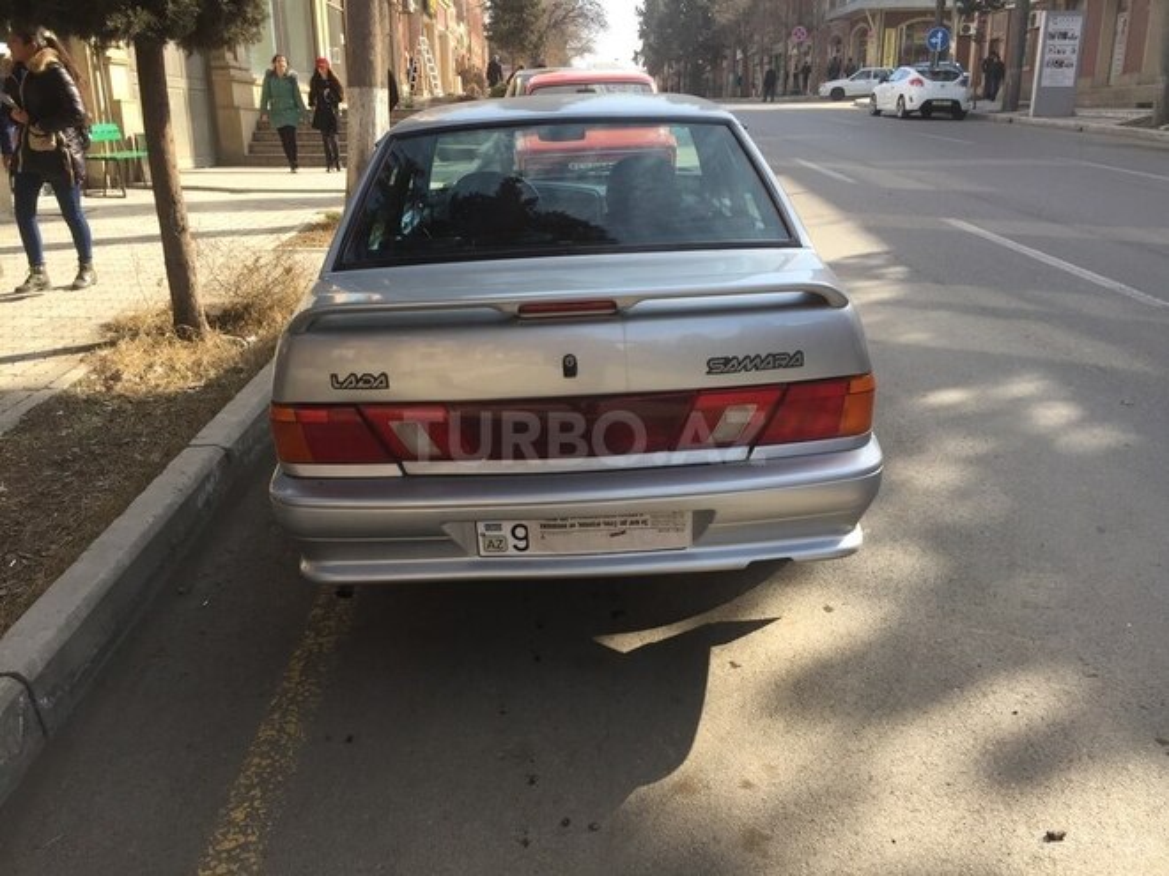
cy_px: 438
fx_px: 979
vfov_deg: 48.2
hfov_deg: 61.7
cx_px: 584
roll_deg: +1.5
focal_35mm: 29
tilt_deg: -16.2
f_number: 2.2
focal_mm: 4.15
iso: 32
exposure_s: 1/608
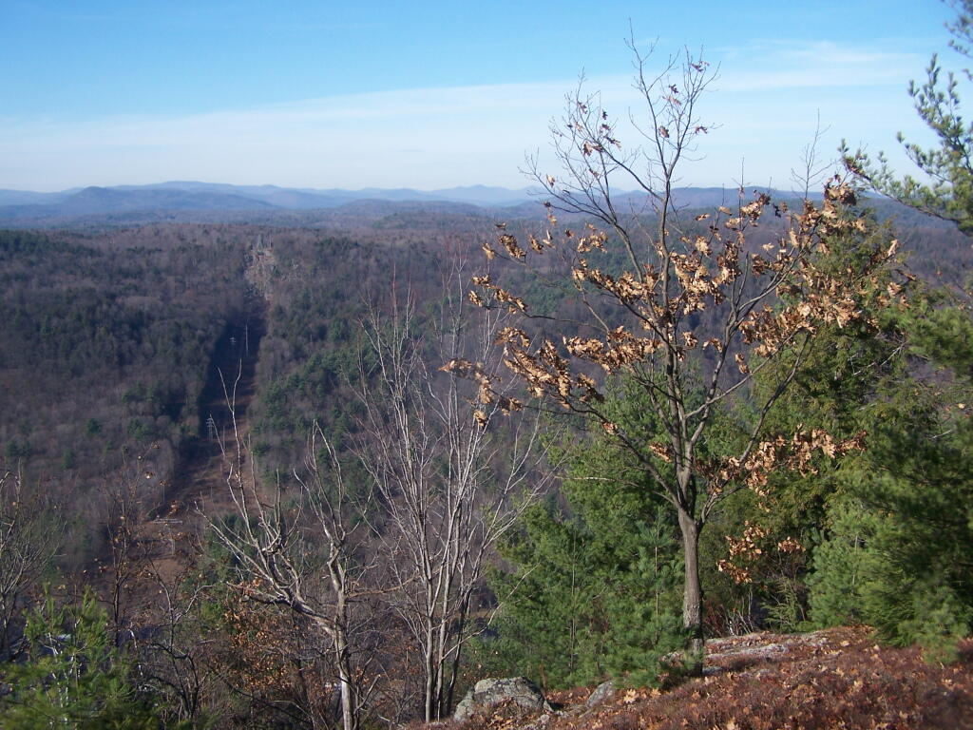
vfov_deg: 37.7
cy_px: 365
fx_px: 1068
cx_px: 486
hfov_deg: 49.0
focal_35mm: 38
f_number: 2.8
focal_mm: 6.3
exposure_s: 1/1000
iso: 80
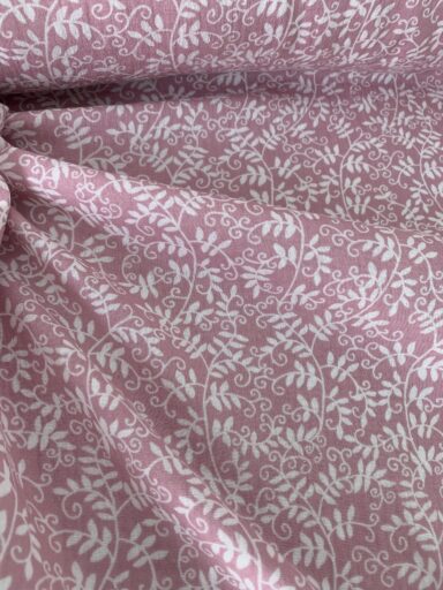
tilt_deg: -65.9
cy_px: 295
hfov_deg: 53.1
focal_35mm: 26
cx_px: 222
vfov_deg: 67.3
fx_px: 444
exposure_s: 1/121
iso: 40
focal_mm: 4.25
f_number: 1.8
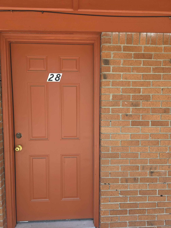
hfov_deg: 58.9
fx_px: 151
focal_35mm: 23
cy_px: 114
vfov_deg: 73.9
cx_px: 86
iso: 16
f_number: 1.7
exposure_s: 1/120
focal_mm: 6.3
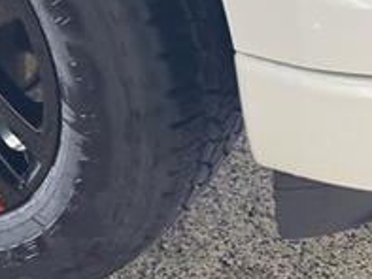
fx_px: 1323
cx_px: -74
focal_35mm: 123
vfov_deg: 11.9
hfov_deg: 15.4
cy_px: -25
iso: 250
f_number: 1.78
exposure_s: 1/60
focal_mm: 6.76
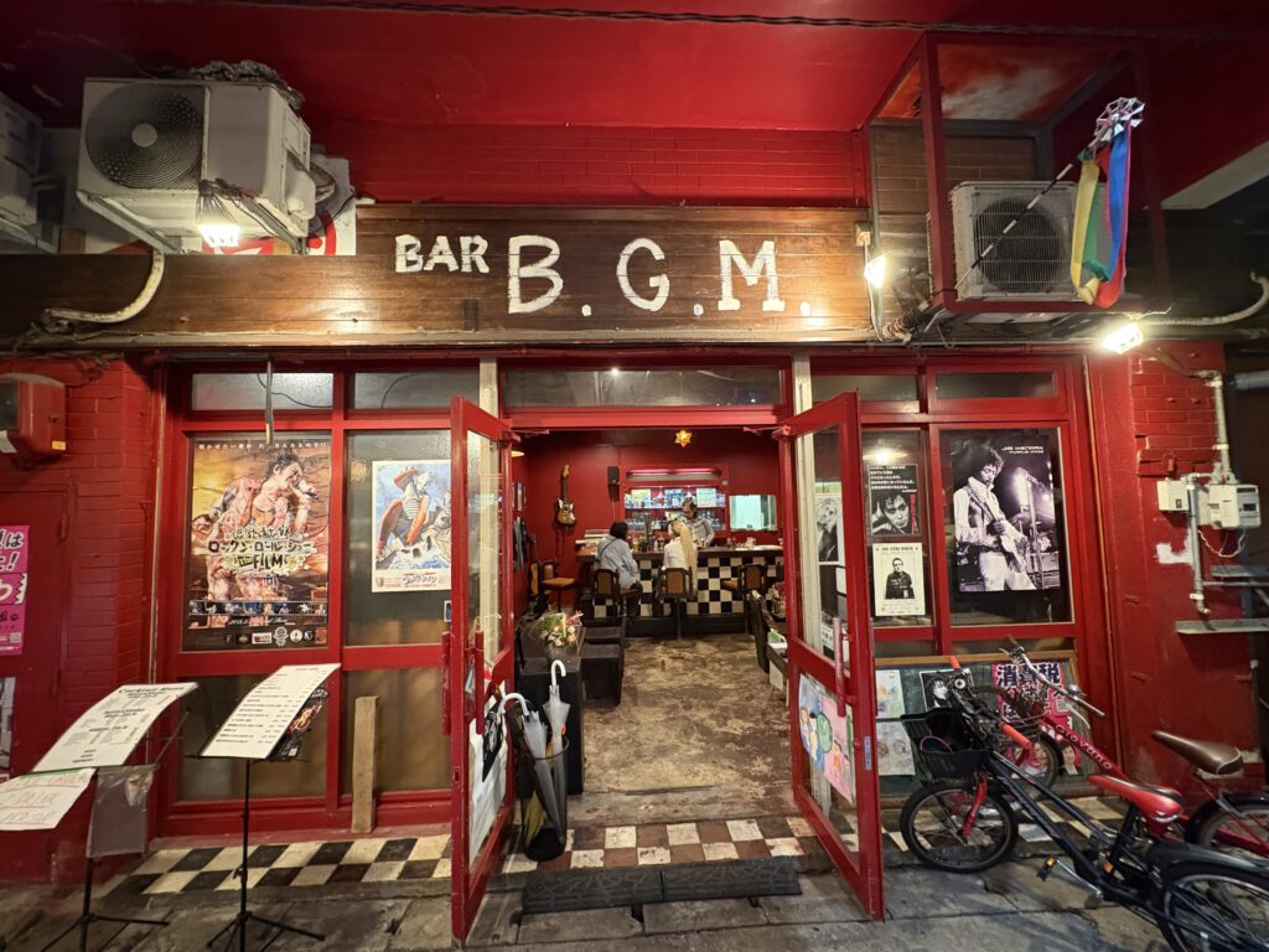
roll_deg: +1.0
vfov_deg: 85.7
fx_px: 513
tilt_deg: +4.6
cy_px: 476
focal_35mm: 14
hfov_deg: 102.1
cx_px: 634
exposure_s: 1/40
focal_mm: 2.22
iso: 1000
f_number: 2.2
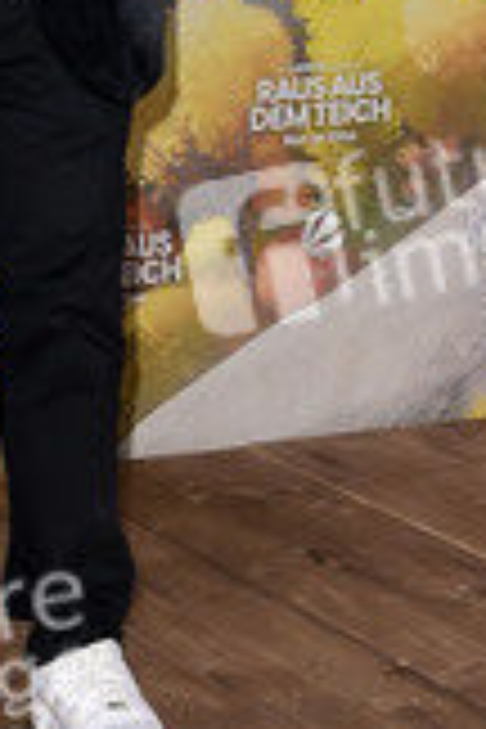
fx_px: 2896
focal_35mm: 143
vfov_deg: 14.1
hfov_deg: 9.5
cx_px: 0
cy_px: 4
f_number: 5.6
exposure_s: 1/250
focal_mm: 58
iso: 640
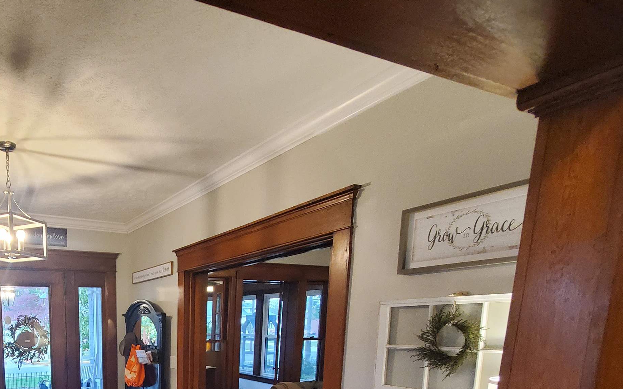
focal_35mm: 23
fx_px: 390
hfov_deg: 68.5
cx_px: 110
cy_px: 382
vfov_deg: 45.4
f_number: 2.2
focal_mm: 1.8
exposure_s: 1/60
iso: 500
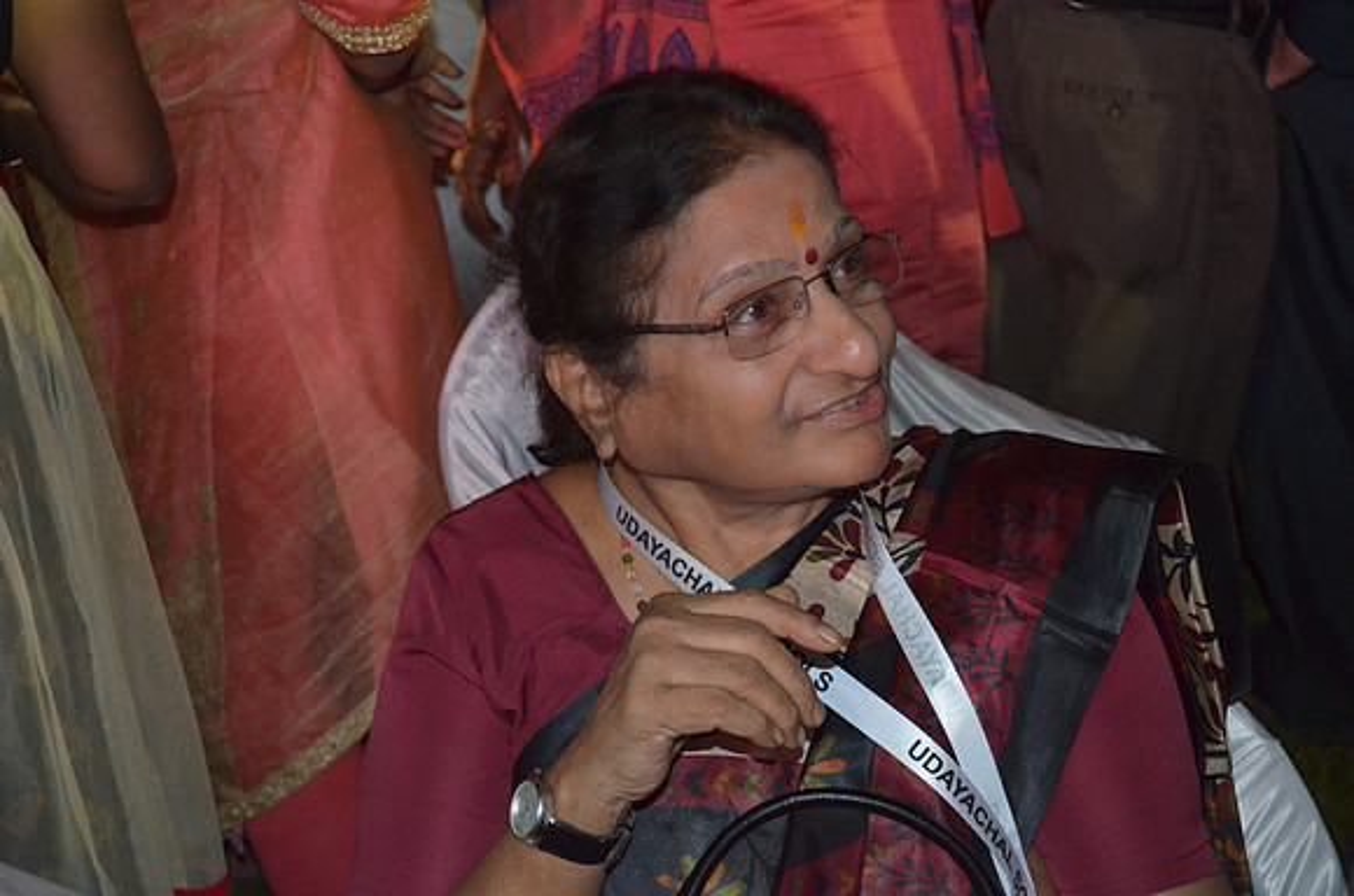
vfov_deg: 25.6
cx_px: 677
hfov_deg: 37.9
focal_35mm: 52
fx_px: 1970
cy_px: 448
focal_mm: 35
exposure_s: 1/60
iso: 3200
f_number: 5
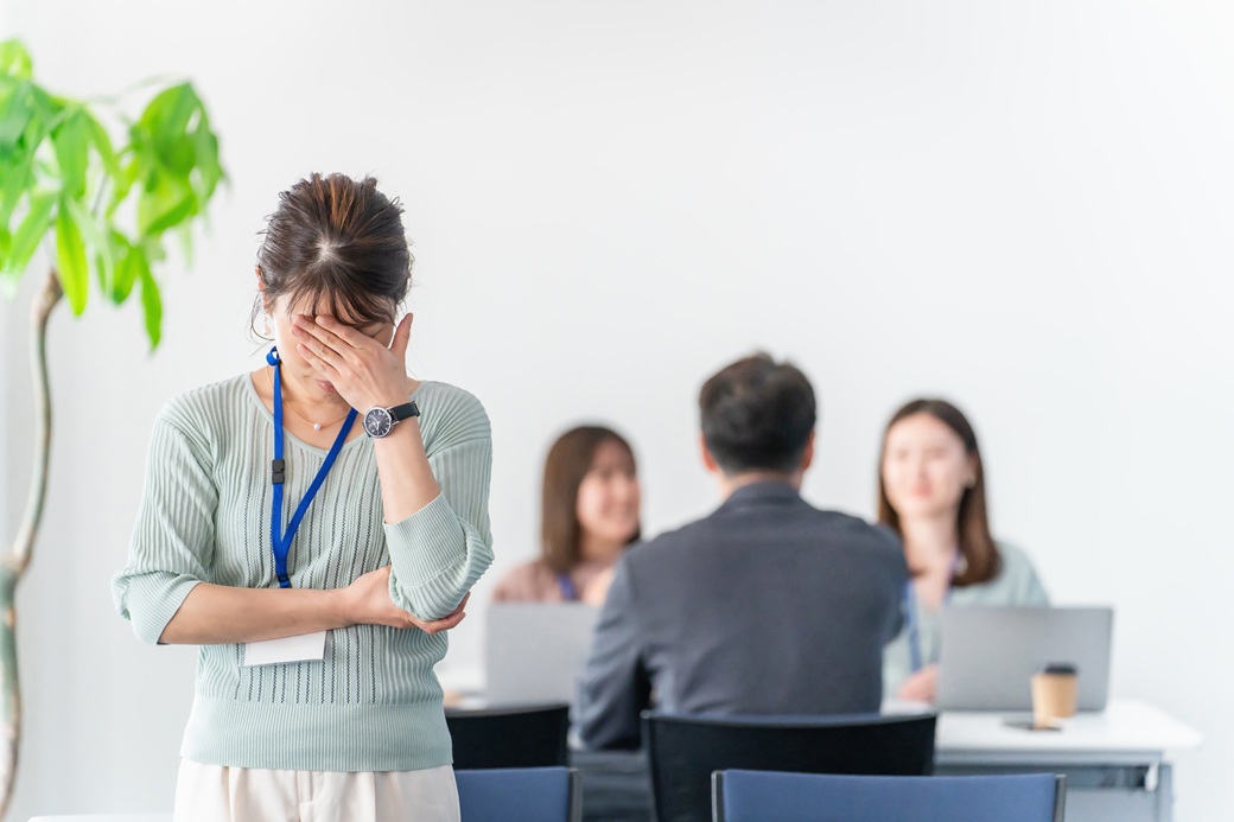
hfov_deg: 16.7
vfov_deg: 11.1
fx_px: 4215
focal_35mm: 123
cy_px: 411
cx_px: 617
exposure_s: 1/250
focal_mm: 123
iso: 1600
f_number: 2.8
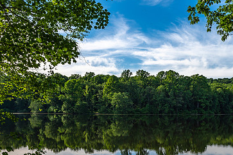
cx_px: 164
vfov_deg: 30.2
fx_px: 285
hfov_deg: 43.5
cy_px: 107
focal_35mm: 44
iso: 100
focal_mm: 18
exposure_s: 1/160
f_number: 9
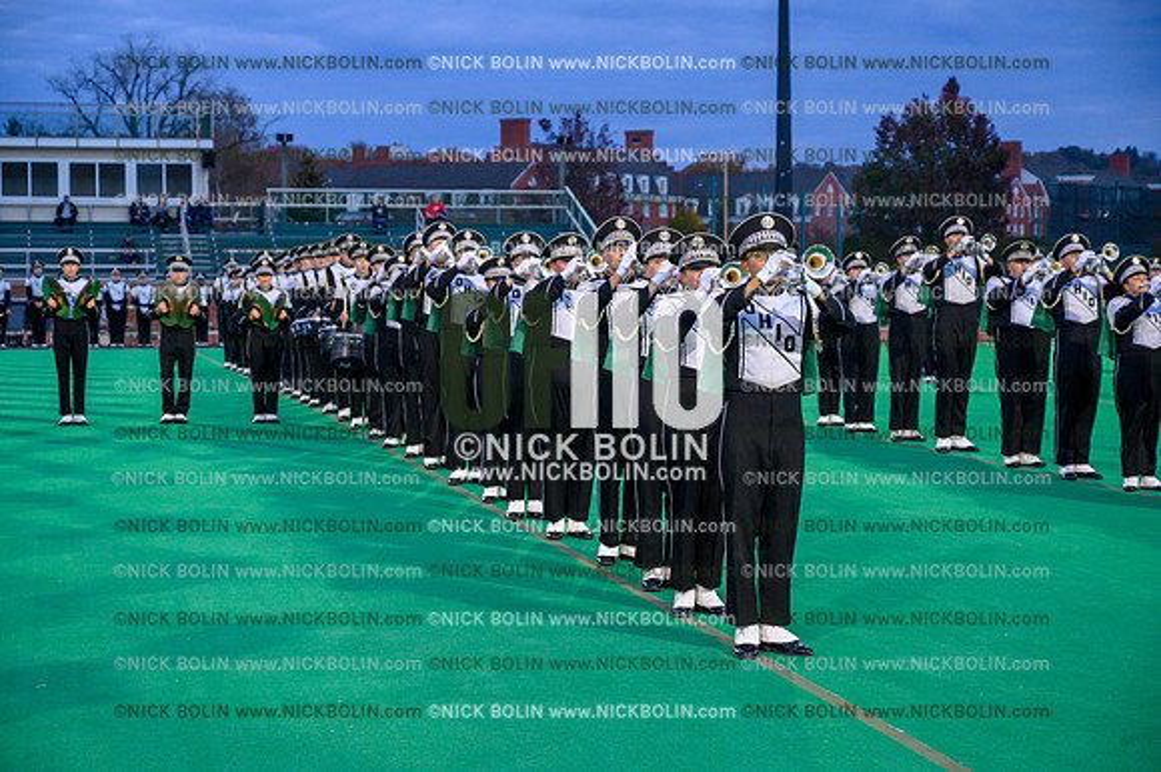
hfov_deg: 28.9
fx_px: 2256
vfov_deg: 19.4
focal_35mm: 70
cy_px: 386
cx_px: 580
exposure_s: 1/250
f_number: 5
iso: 1600
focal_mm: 70
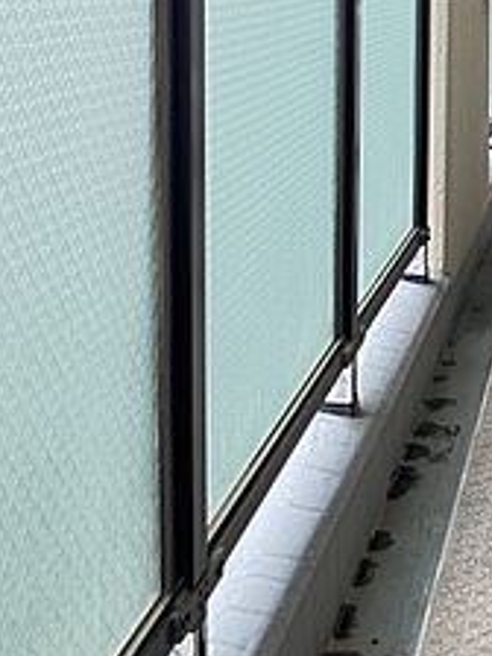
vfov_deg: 25.1
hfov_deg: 18.5
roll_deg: +0.5
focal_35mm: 75
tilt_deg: -2.5
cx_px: 600
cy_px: 50
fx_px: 1421
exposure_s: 1/63
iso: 80
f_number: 1.8
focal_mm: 3.99
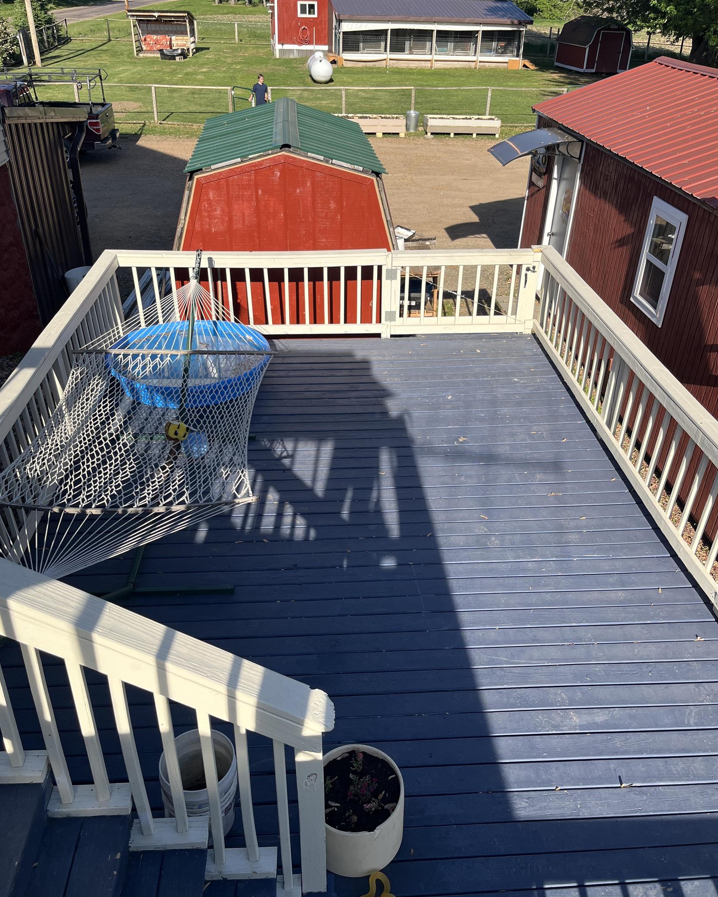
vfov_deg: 62.2
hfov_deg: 51.5
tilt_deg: -29.0
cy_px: 432
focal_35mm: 28
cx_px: 366
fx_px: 744
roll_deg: -1.4
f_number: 1.6
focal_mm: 5.1
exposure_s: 1/2179
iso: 50
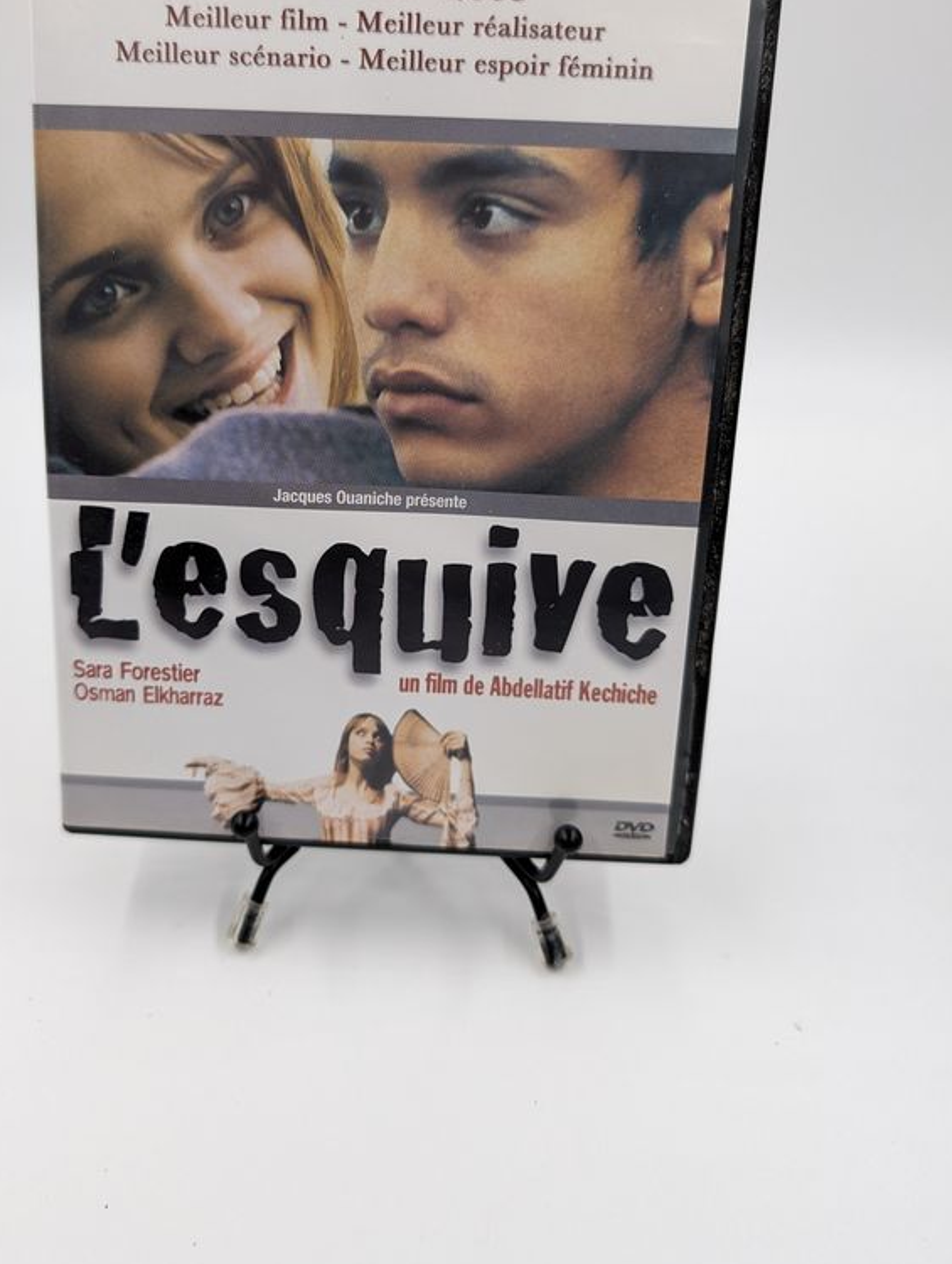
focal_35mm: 32
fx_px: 1170
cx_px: 380
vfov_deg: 56.2
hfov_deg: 44.0
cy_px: 487
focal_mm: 6.9
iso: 197
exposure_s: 1/131
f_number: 1.68
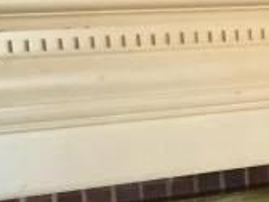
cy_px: 218
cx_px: 745
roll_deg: -0.9
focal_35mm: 177
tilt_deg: -9.9
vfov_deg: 8.3
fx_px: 1375
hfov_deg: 9.4
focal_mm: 4.15
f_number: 2.2
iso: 160
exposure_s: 1/30
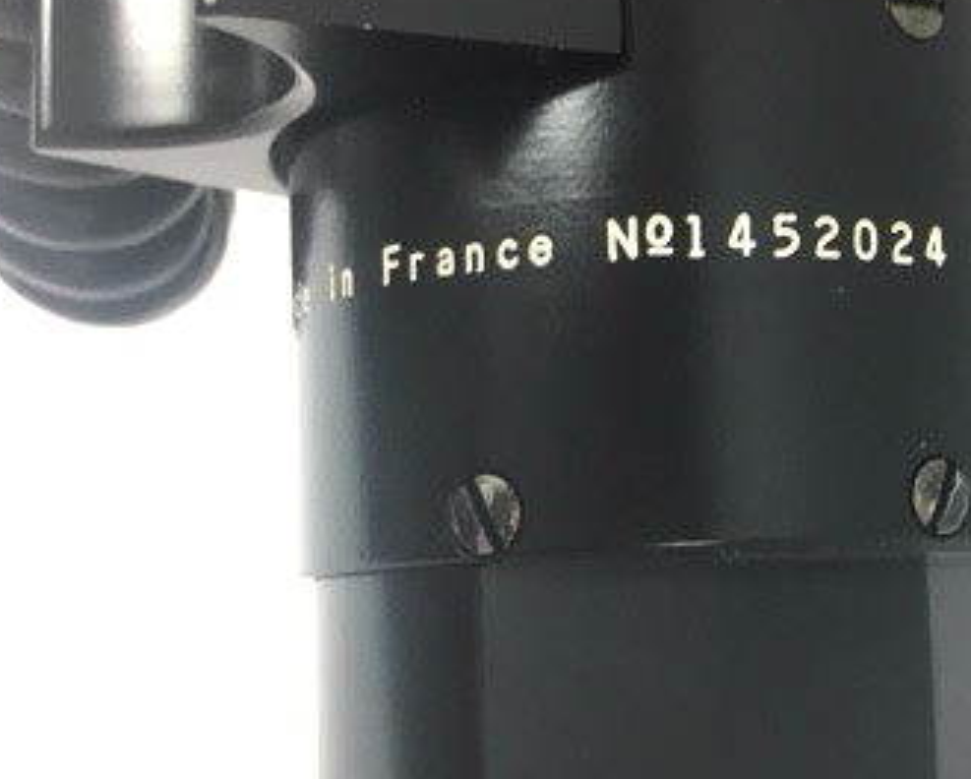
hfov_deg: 32.6
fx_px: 1582
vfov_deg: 27.6
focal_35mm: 55
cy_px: 451
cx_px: 853
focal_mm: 4.15
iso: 64
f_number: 2.2
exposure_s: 1/30
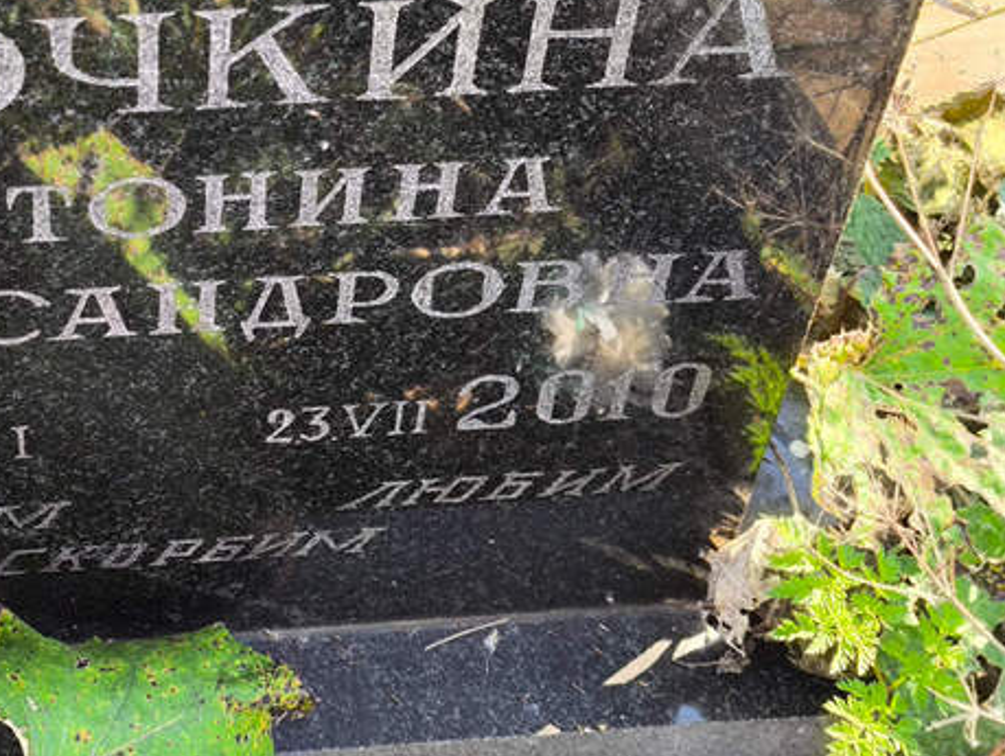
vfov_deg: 17.0
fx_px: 2528
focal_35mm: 87
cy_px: 256
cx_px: 198
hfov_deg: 22.2
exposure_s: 1/100
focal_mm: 4.71
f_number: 1.7
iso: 50
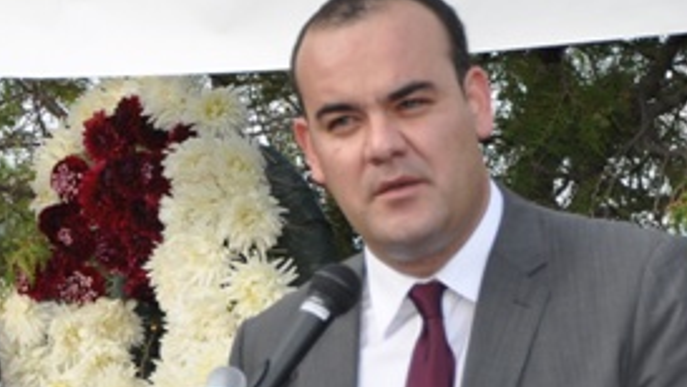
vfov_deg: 6.8
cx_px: 390
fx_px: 3245
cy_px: 384
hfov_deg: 12.1
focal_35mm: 178
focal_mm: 42
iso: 200
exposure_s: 1/200
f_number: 5
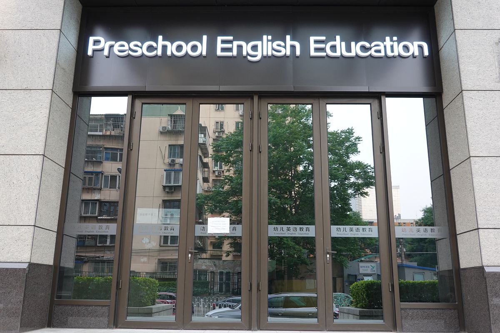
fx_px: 472
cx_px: 250
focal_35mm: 34
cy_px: 166
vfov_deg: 38.9
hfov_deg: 55.8
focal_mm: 12.51
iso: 250
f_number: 3.5
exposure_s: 1/40
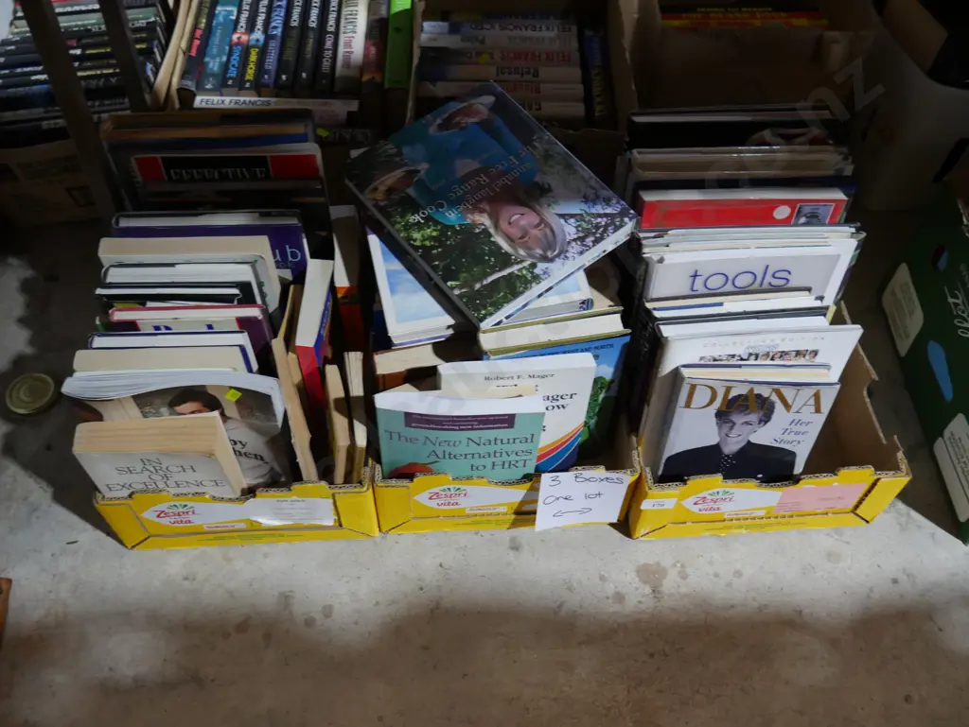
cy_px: 364
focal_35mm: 32
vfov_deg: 44.2
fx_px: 896
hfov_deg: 56.8
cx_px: 484
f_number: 3.6
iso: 800
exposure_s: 1/60
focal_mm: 16
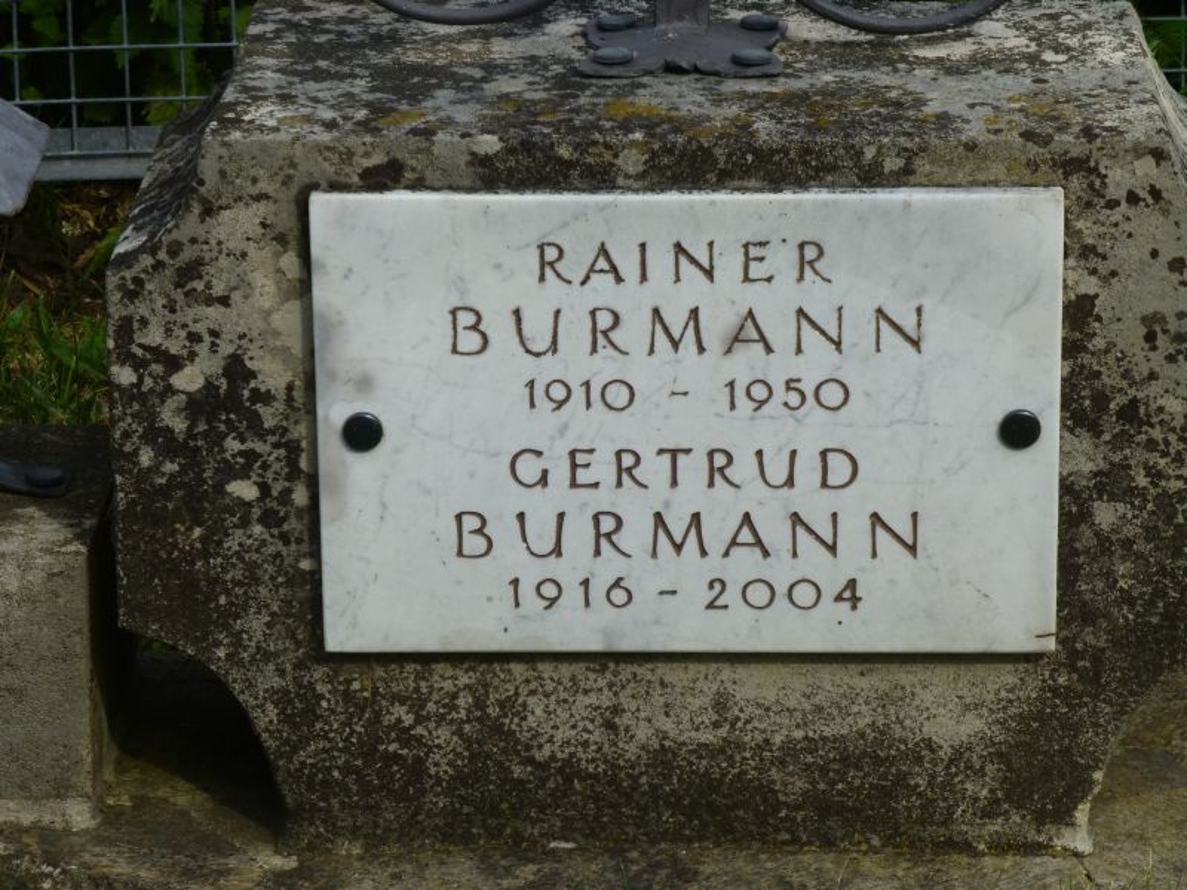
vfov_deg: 9.6
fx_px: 5281
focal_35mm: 154
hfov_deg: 12.8
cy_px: 445
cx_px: 594
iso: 100
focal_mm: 27.6
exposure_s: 1/500
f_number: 5.4
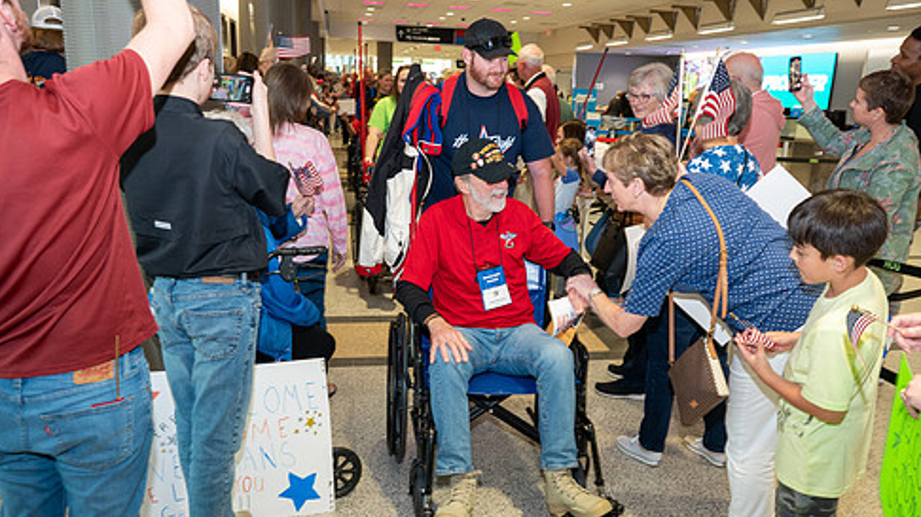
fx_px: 732
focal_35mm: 30
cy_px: 290
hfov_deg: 64.3
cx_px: 478
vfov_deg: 38.8
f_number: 4.5
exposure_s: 1/40
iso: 1400
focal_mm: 24
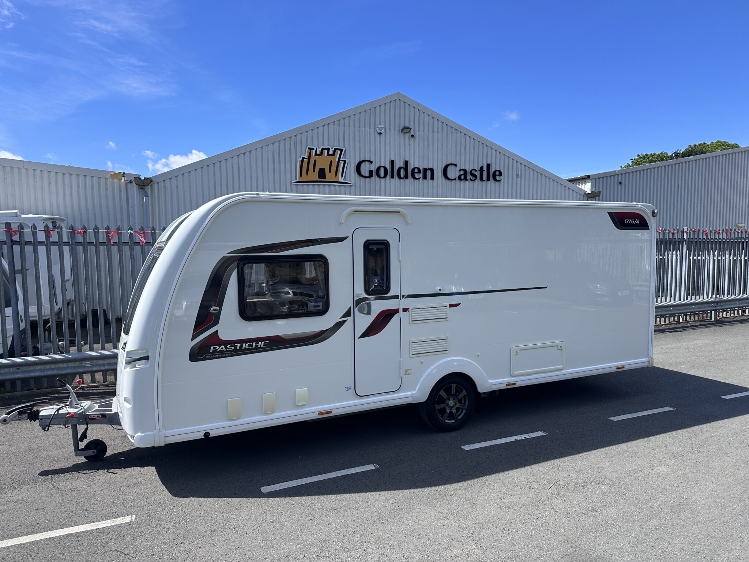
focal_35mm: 24
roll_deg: -0.1
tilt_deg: -3.7
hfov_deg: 71.6
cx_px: 374
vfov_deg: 56.8
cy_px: 281
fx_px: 519
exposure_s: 1/3597
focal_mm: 6.86
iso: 80
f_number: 1.78
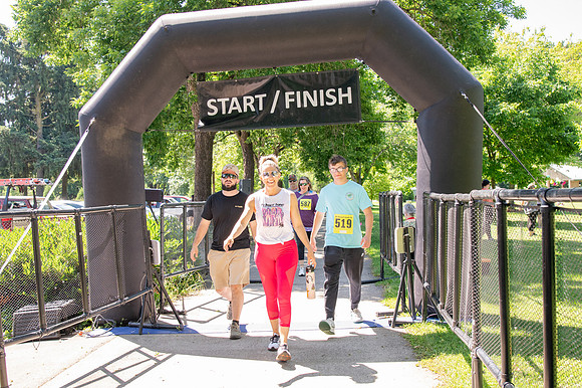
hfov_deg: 53.2
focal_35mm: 36
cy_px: 194
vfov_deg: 36.8
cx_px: 291
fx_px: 582
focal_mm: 24
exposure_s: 1/400
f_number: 4
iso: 500
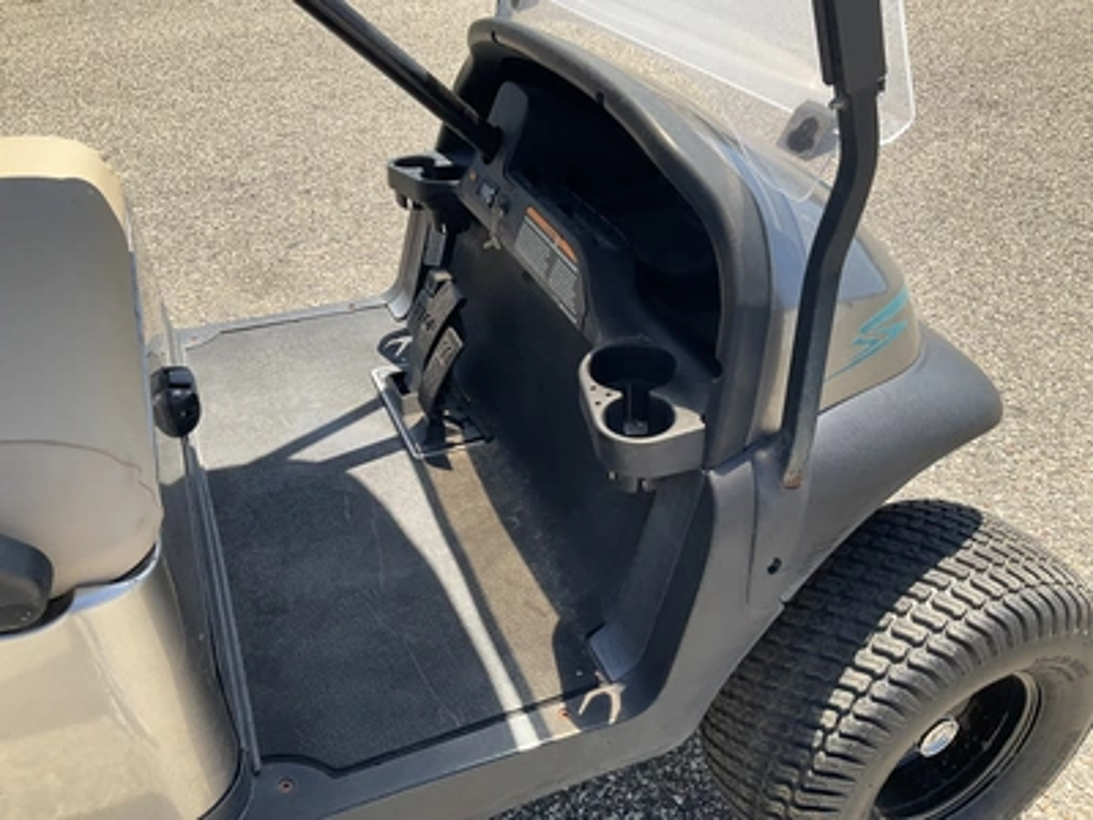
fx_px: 916
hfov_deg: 61.7
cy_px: 410
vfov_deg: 48.2
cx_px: 546
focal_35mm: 29
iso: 25
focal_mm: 3
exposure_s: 1/529
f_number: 1.8
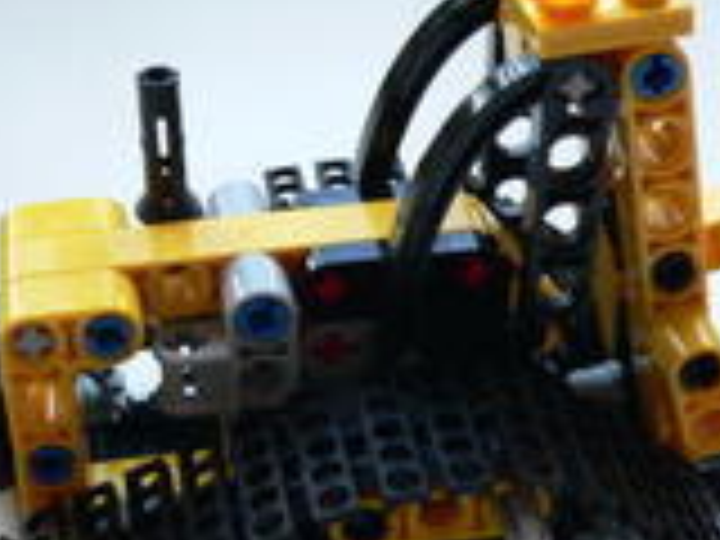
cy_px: 446
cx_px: 342
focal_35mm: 81
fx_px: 1685
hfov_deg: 24.1
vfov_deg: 18.0
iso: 200
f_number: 2.8
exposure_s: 1/15
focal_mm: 6
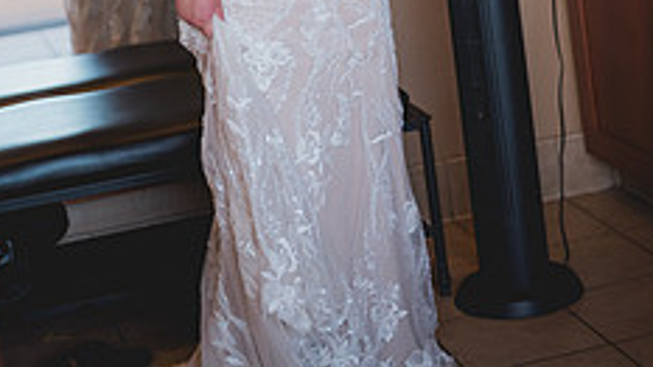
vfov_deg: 11.3
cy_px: -258
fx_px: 1749
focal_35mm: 101
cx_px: 272
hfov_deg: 21.1
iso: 1250
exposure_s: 1/2000
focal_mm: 50
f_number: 1.4
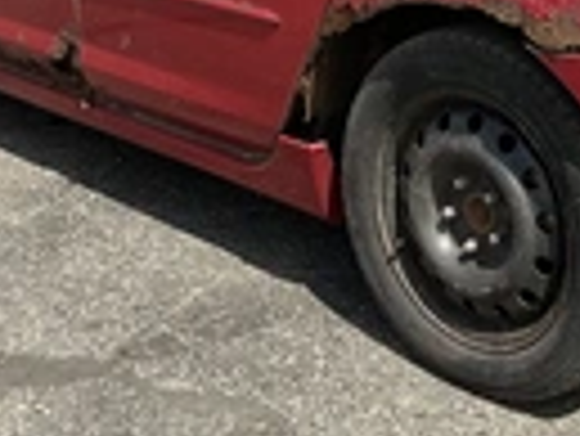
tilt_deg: -9.4
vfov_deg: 16.4
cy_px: -63
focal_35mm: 87
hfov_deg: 22.1
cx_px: 495
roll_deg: -2.2
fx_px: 1459
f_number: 1.8
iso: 25
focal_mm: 3
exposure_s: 1/1279
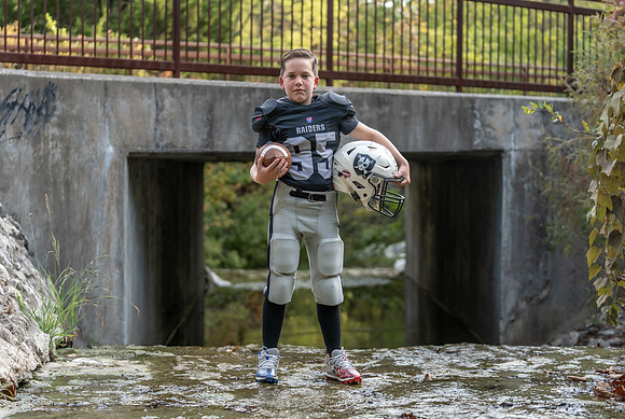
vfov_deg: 18.9
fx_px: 1261
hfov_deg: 27.8
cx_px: 314
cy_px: 209
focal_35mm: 72
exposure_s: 1/320
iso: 125
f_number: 2.8
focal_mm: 70
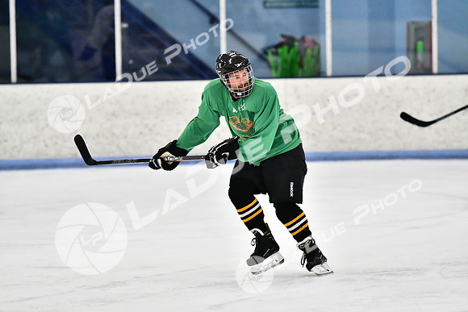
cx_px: 234
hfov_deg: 7.8
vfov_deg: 5.2
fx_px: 3413
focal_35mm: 262
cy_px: 156
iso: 6400
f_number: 2.8
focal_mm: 175
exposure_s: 1/1600
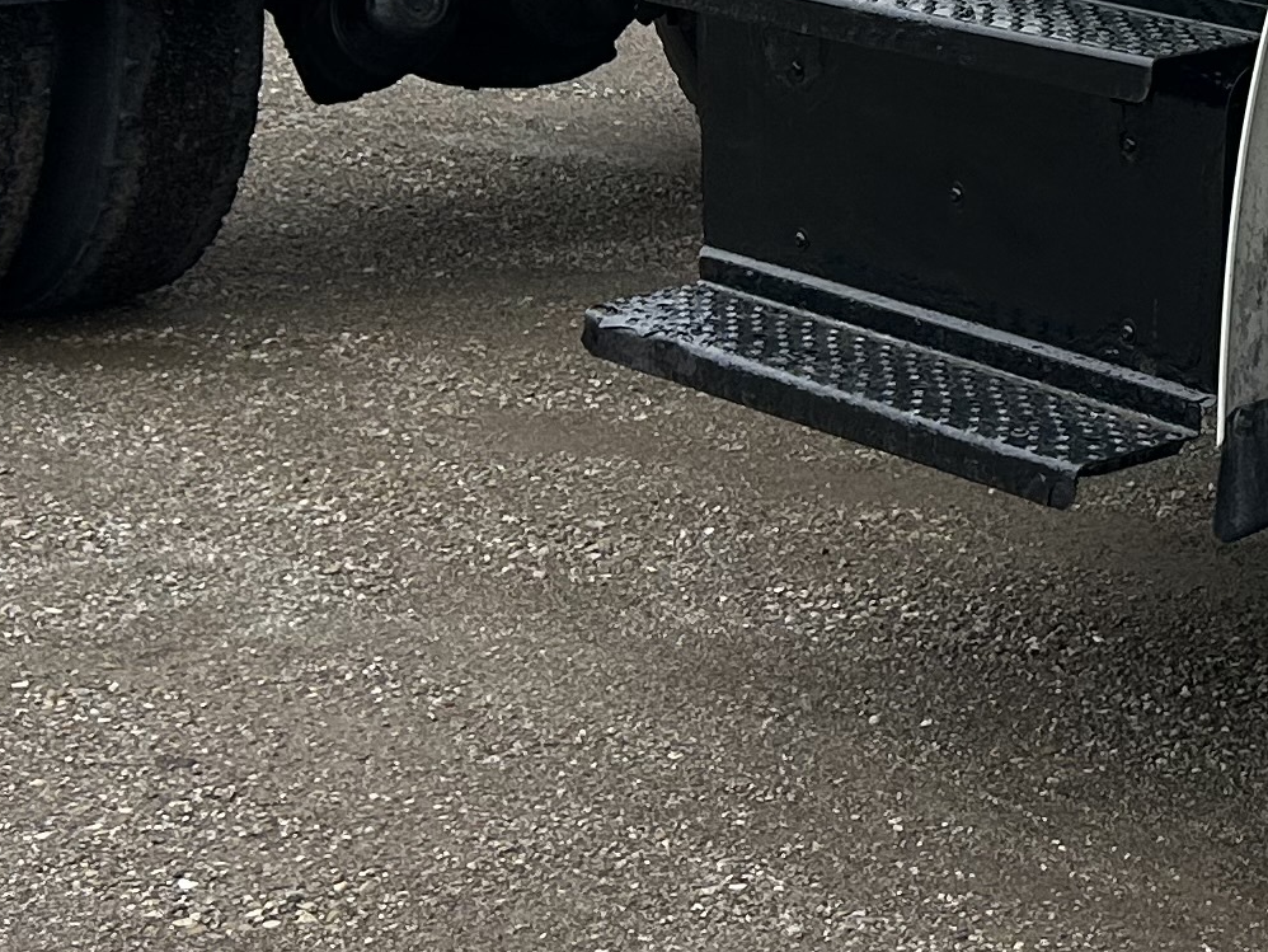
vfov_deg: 13.5
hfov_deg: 17.3
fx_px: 3847
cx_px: 1770
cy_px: -372
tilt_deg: -3.8
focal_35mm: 105
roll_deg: -0.1
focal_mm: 5.7
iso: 50
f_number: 1.5
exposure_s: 1/1972
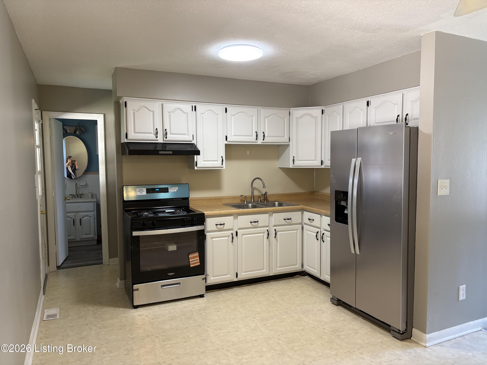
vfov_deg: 53.1
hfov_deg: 67.3
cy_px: 182
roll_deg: +0.9
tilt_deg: -3.6
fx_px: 366
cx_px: 244
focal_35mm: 26
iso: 100
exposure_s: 1/60
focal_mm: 5.96
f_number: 1.6
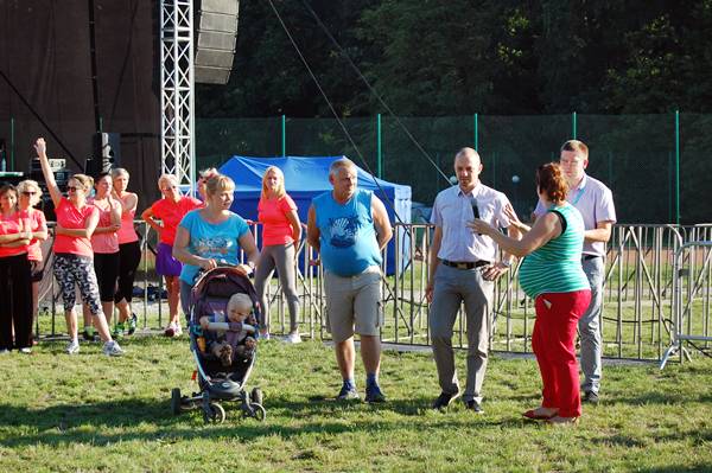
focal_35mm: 82
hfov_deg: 24.6
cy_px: 236
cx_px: 356
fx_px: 1630
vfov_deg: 16.5
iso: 200
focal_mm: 55
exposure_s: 1/200
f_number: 7.1
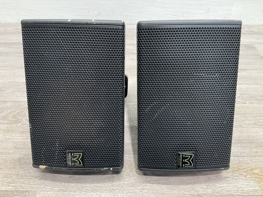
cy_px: 98
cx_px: 132
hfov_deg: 61.7
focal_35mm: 29
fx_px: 220
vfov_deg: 48.2
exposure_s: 1/50
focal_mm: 3
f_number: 1.8
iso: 80
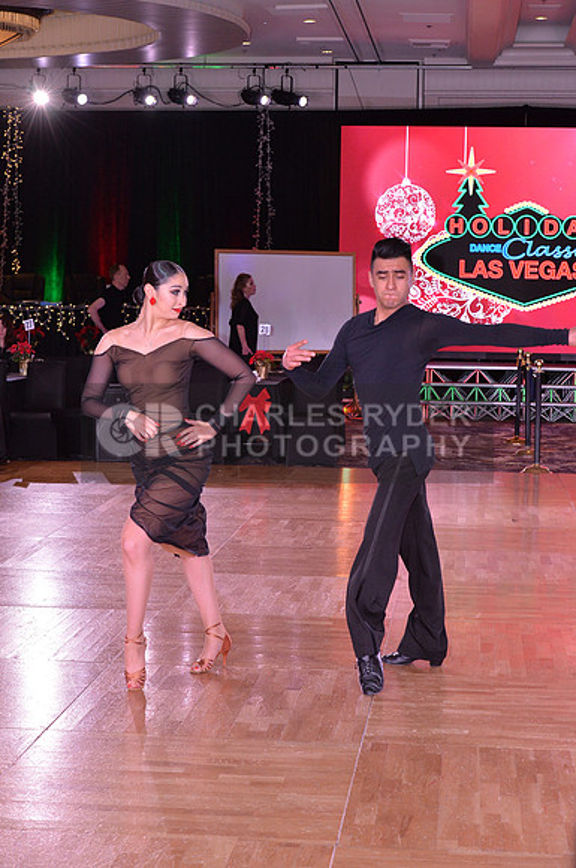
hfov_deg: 19.4
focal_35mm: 70
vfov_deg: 28.9
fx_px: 1685
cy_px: 434
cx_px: 288
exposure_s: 1/250
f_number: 6.3
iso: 2000
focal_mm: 70
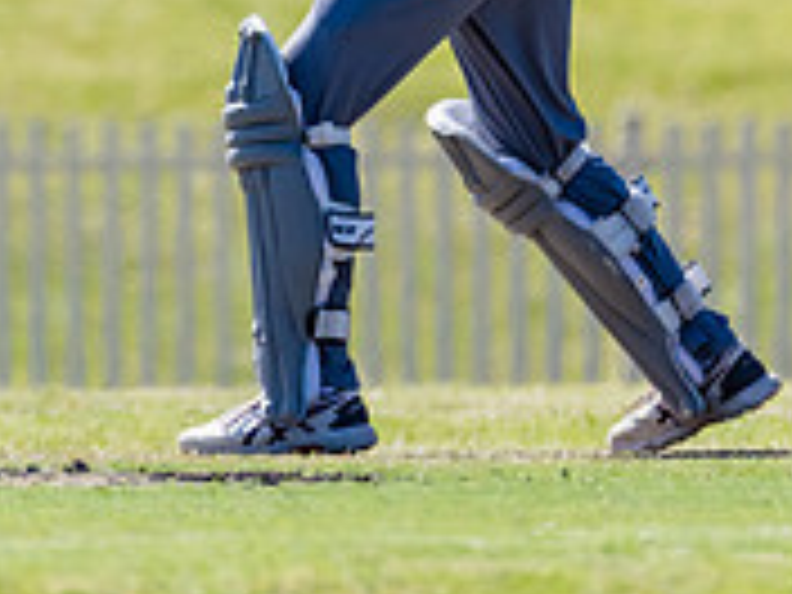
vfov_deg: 0.7
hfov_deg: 1.0
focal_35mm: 2067
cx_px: 299
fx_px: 47292
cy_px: -122
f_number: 6.3
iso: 640
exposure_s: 1/2000
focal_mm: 600
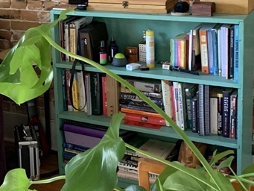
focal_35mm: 78
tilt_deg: -10.9
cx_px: -3
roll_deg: +2.9
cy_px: 45
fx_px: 573
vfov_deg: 18.8
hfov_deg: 23.9
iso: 320
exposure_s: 1/60
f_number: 1.8
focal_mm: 4.25
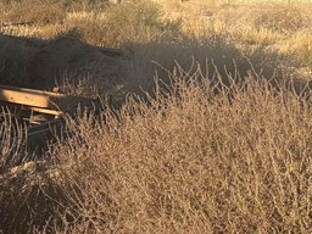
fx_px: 937
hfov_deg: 18.6
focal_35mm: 104
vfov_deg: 14.0
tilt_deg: -4.2
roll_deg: -3.0
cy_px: -11
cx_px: 283
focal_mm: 5.96
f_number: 1.6
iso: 50
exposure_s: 1/3448
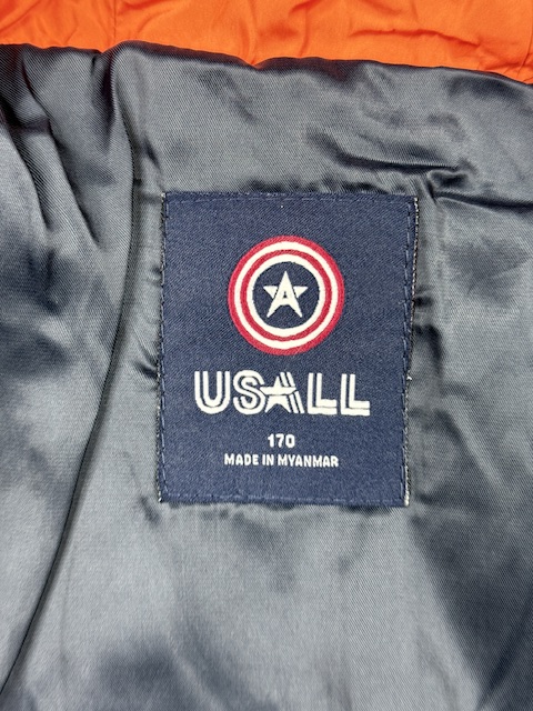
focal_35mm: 48
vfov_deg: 39.7
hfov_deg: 30.3
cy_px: 356
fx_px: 985
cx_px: 266
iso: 80
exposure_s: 1/50
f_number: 1.78
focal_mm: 6.76
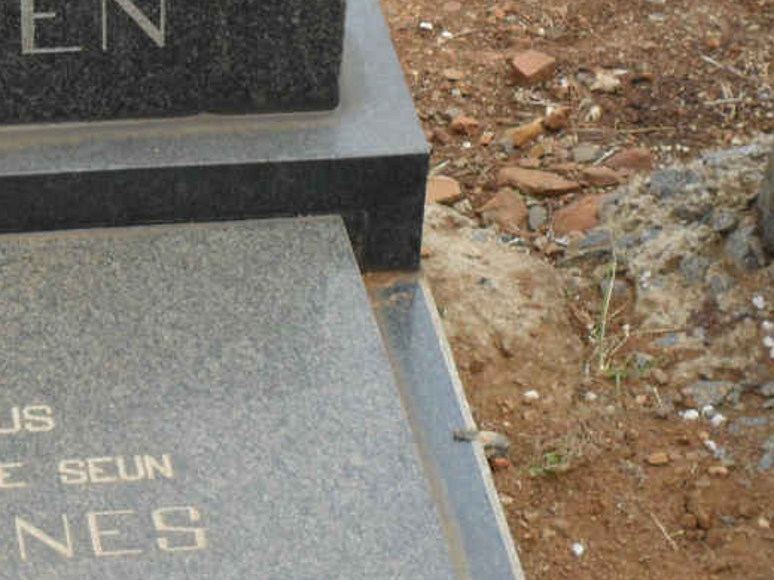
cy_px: 220
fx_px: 2683
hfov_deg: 15.9
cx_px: -88
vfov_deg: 12.3
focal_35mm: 120
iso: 100
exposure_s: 1/180
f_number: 5
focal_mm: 9.3
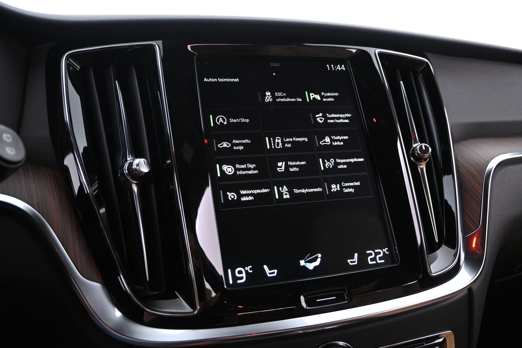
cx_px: 261
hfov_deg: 61.9
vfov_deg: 43.6
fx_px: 435
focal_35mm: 30
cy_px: 174
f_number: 3.8
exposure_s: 1/20
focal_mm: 20
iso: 3200
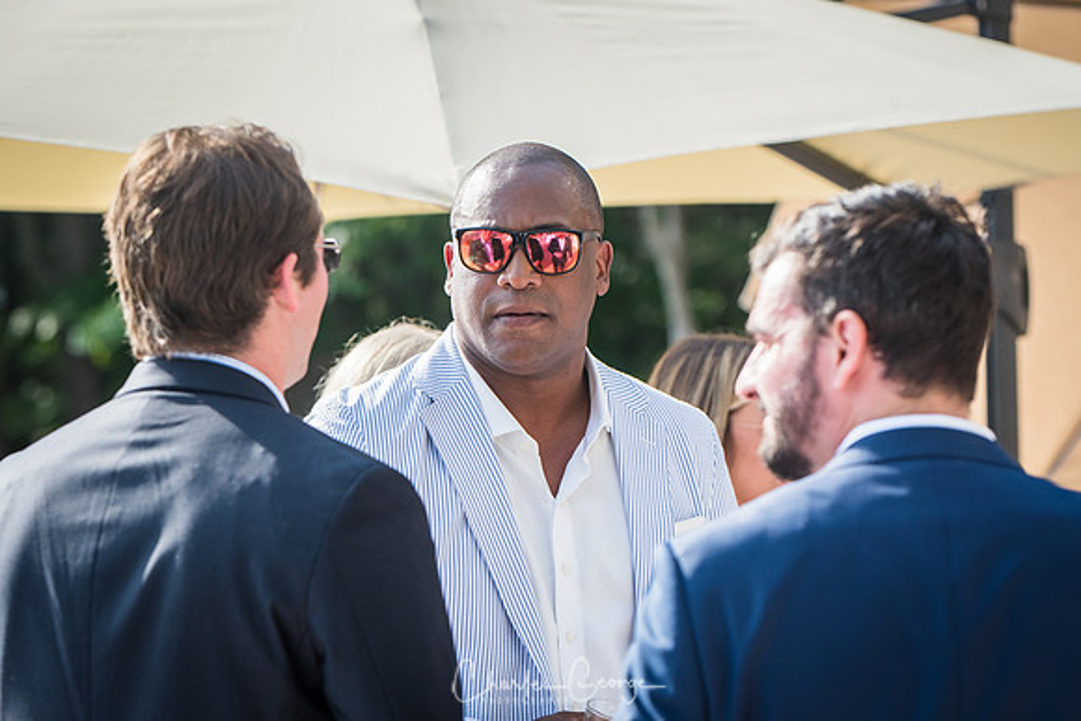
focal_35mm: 180
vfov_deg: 7.6
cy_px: 360
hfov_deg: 11.4
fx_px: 5406
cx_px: 540
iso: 200
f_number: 4
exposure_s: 1/1000
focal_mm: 120
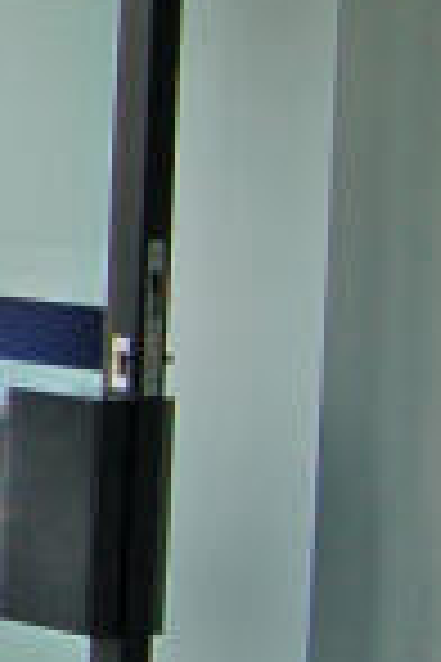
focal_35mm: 229
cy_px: 173
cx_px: -1116
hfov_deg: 5.5
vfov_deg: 9.0
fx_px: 4208
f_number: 5.6
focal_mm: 22
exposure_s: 1/125
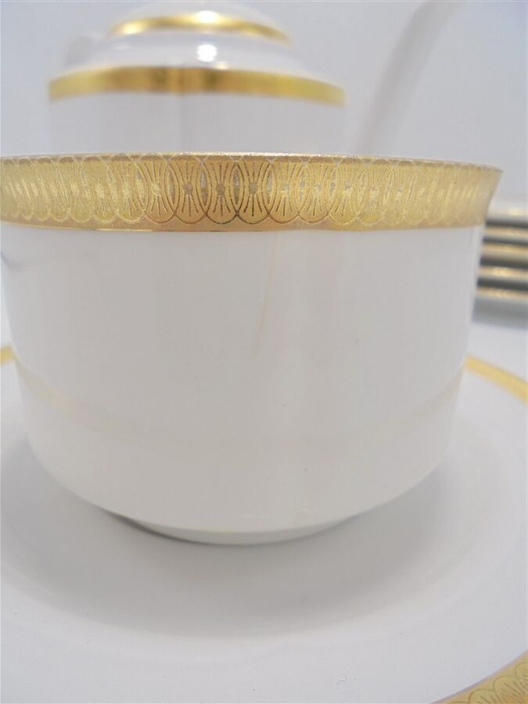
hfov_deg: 53.1
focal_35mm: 26
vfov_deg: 67.3
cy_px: 352
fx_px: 529
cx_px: 264
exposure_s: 1/60
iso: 100
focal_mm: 4.6
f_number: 3.5
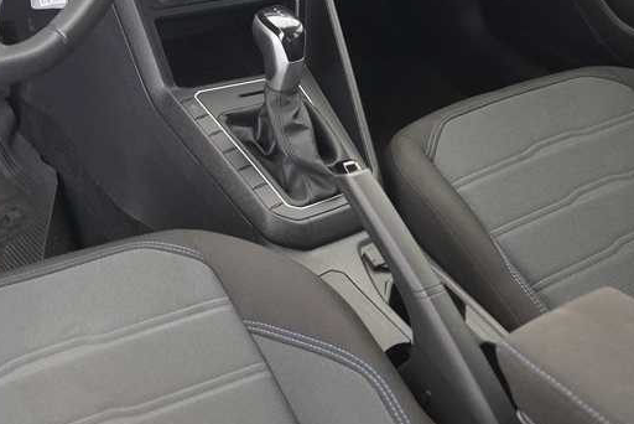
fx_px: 899
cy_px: 43
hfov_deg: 37.7
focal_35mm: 51
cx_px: 144
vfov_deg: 25.7
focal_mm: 17
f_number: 2.8
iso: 3200
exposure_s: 1/160
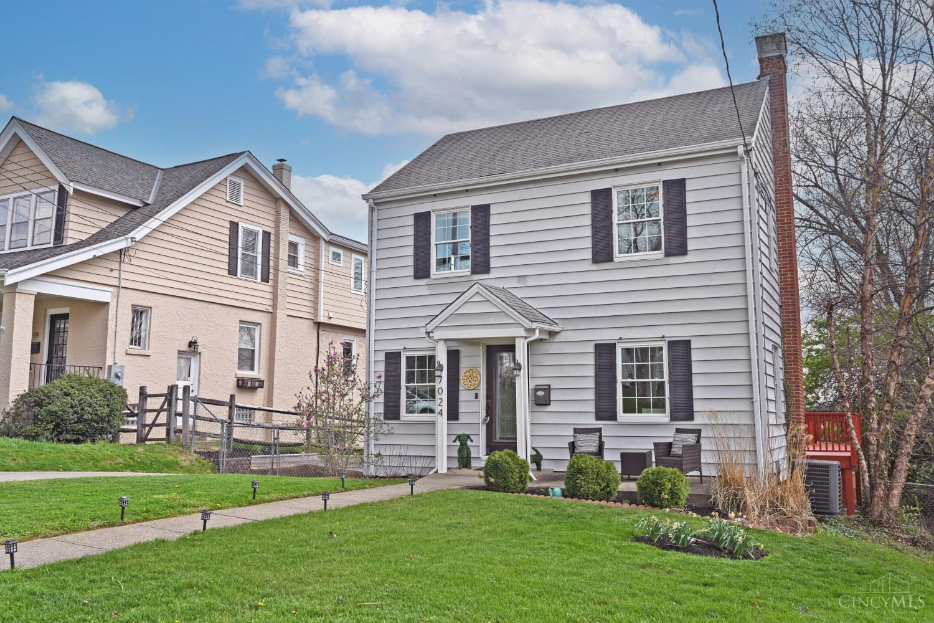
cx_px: 467
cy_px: 312
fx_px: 778
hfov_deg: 61.9
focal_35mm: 30
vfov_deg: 43.6
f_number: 6.3
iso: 64
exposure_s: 1/200
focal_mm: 30
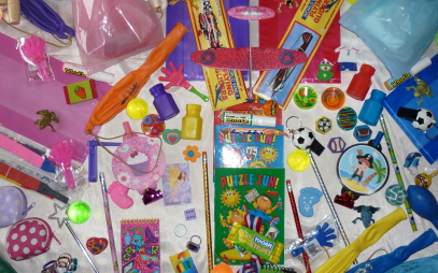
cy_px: 100
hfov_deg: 45.2
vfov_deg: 29.1
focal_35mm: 44
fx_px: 525
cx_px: 239
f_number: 2.8
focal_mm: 5.5
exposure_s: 1/30
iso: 100
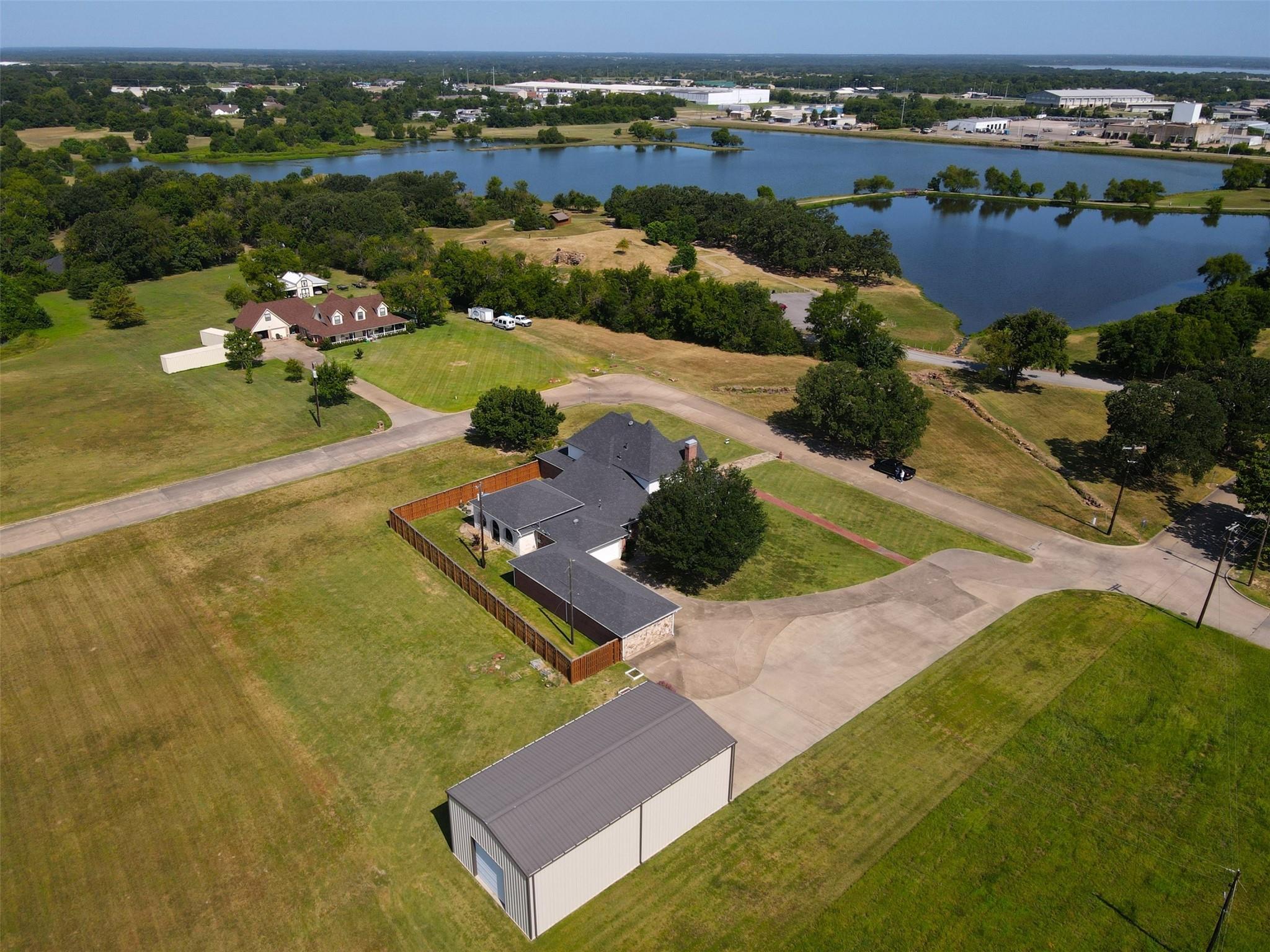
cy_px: 476
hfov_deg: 71.6
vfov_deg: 56.8
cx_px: 635
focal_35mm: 24
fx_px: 881
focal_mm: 4.5
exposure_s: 1/725
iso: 110
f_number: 2.8
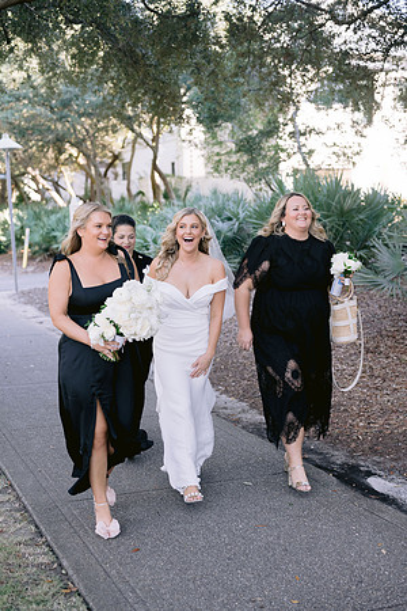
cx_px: 204
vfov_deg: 39.6
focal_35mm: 50
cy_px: 306
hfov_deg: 27.0
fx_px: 848
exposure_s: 1/320
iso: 400
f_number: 2.8
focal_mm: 50
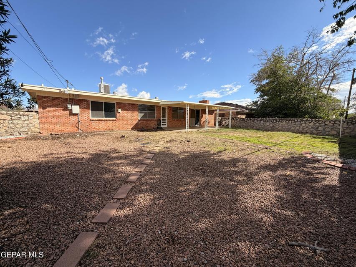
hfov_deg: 102.1
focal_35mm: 14
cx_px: 178
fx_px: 144
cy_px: 134
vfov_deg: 85.7
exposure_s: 1/770
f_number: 2.2
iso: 32
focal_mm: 2.22
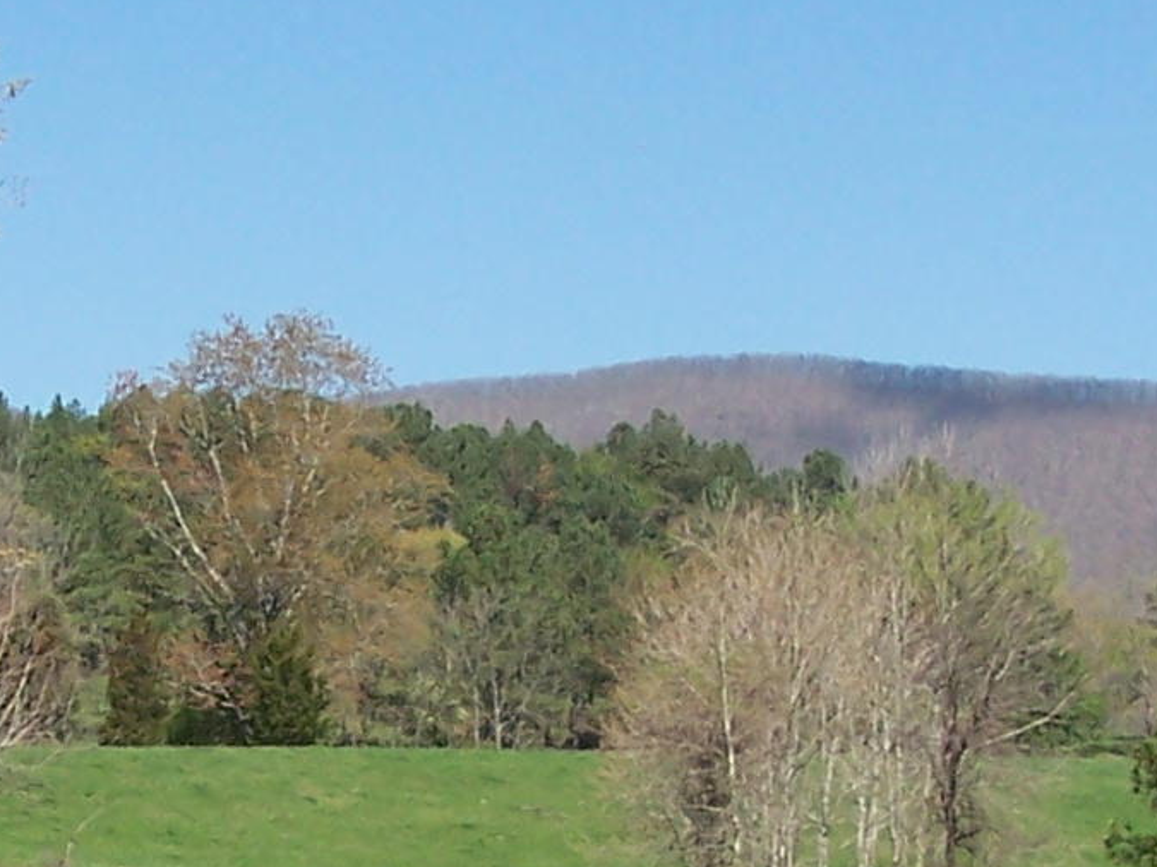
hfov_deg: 13.6
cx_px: 386
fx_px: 4846
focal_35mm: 145
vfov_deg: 10.2
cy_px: 745
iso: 80
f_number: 4
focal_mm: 6.3
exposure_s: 1/800
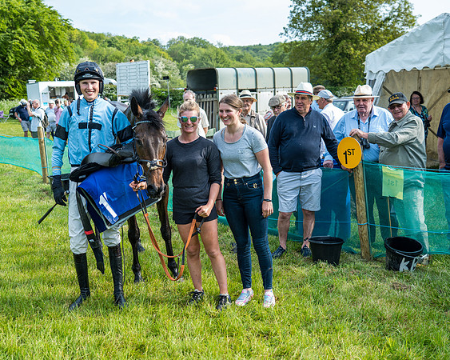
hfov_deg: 42.1
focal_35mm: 44
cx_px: 207
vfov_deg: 34.2
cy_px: 183
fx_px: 585
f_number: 4
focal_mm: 37
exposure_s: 1/160
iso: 50
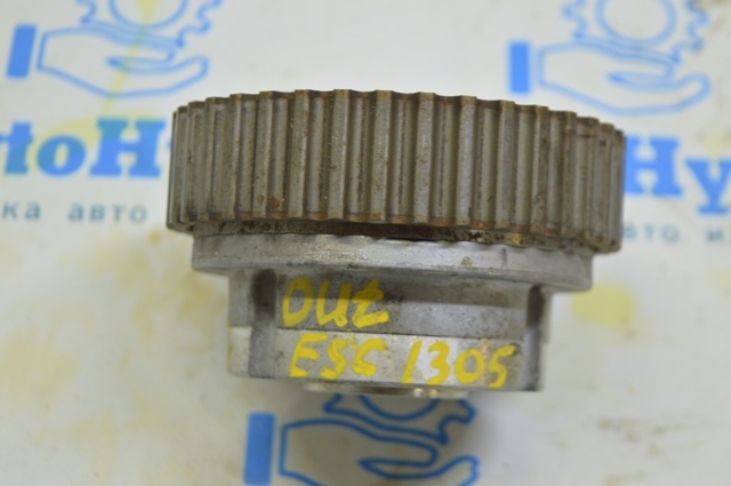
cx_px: 366
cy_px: 243
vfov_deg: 17.4
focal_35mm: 78
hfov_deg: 26.0
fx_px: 1582
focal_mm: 52
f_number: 5.6
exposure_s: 1/20
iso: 400
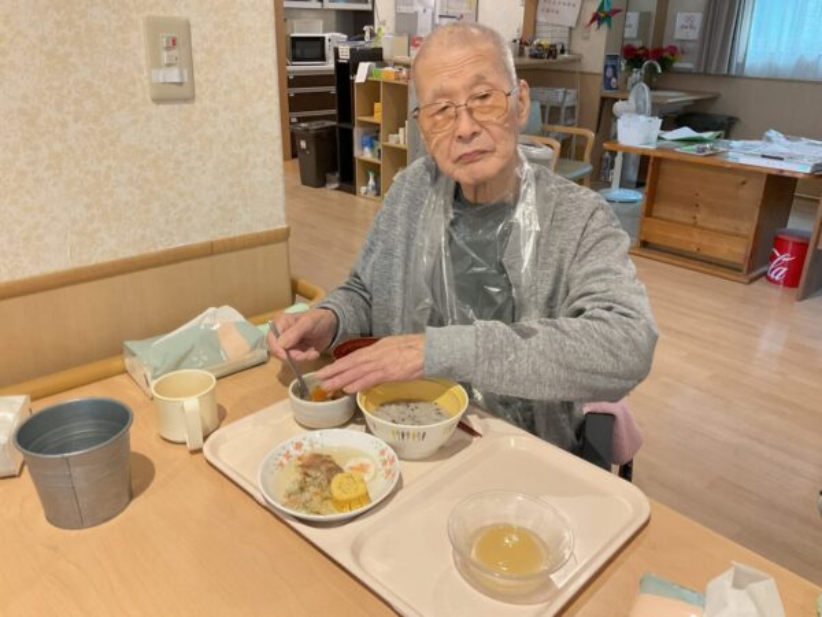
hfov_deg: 61.7
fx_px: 689
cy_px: 308
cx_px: 411
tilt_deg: -21.6
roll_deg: +0.1
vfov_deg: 48.2
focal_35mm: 29
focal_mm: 3
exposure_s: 1/60
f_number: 1.8
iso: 125
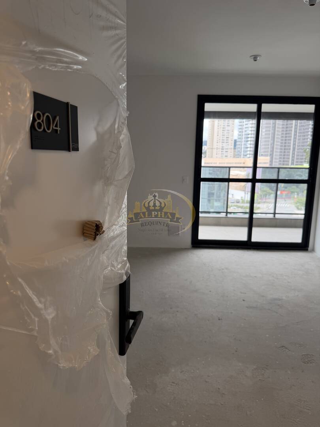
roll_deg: -1.4
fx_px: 296
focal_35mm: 24
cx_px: 160
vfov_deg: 71.6
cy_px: 214
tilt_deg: -9.9
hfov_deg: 56.8
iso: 80
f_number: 1.78
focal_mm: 6.76
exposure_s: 1/174
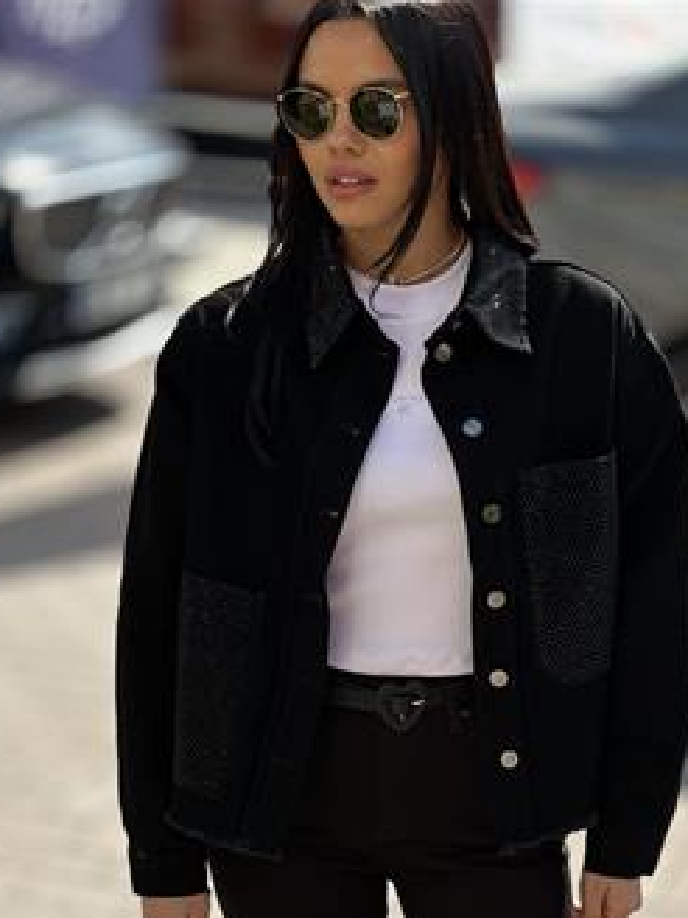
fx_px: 2571
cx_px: 392
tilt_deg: -15.4
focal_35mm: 97
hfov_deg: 15.2
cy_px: 575
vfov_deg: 20.2
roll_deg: +1.2
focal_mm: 9
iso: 32
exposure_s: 1/276
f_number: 2.8
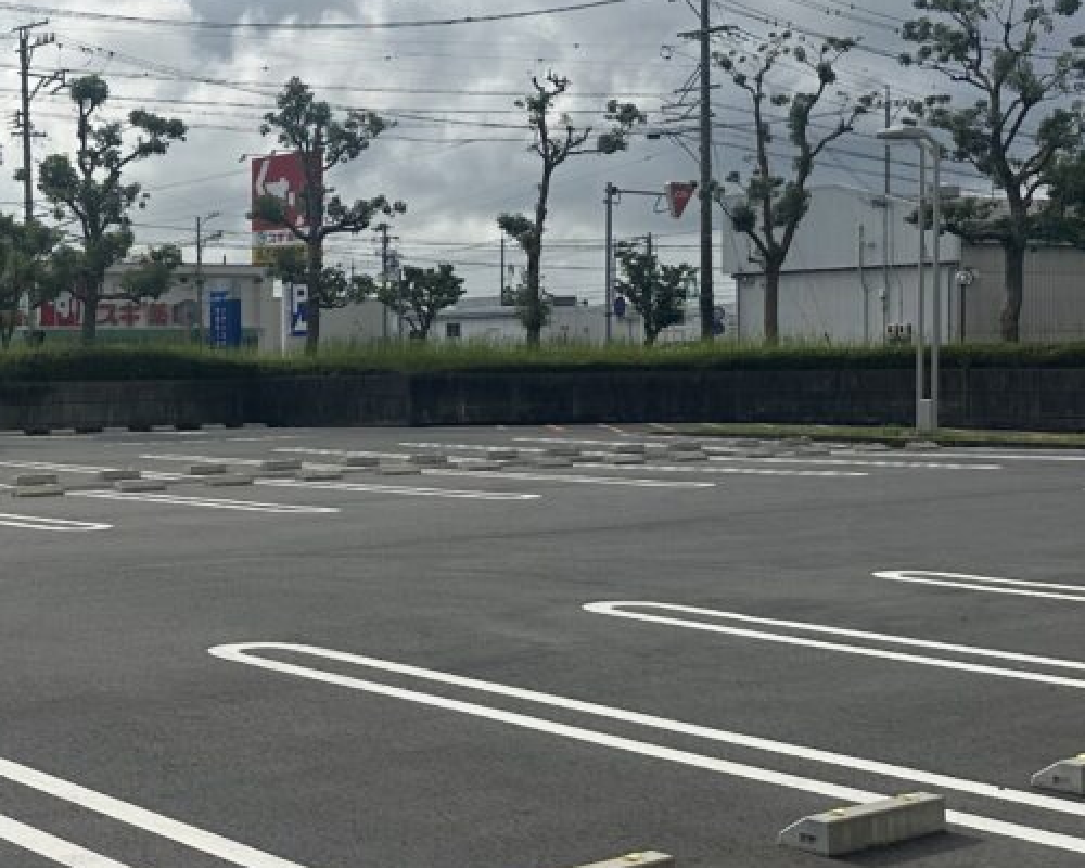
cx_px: -17
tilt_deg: -4.0
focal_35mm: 60
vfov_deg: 25.4
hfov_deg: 29.3
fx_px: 1927
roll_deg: +2.1
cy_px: 406
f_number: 1.78
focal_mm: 6.86
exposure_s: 1/12048
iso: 80
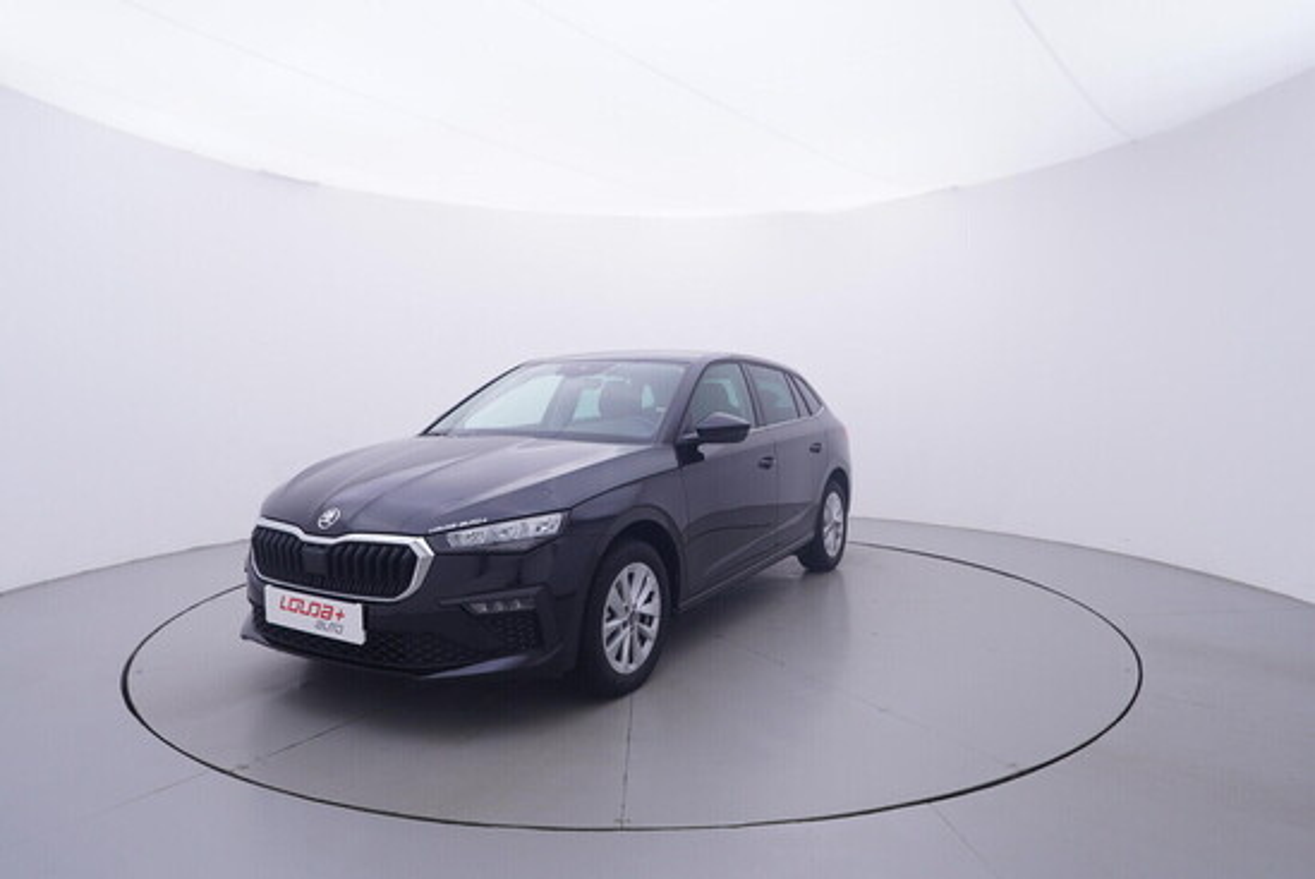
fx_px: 823
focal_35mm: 22
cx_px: 658
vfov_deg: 56.2
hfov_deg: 77.3
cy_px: 440
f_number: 5
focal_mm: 15
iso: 200
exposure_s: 1/80
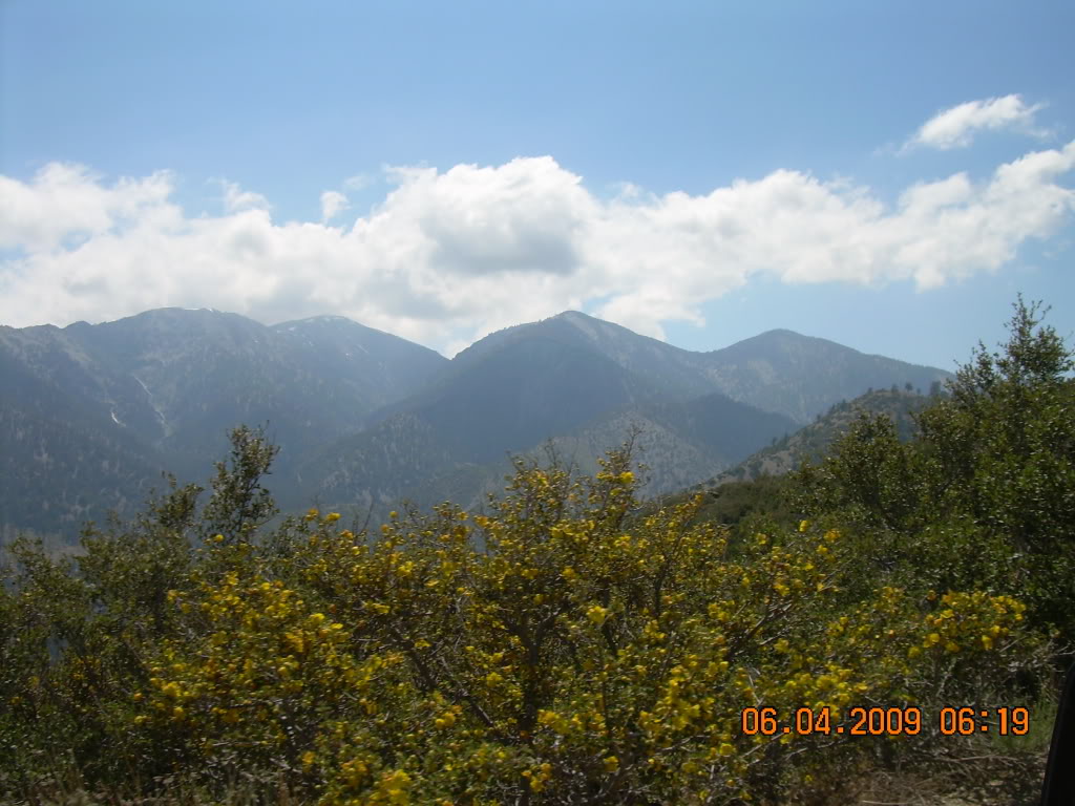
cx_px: 538
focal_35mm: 38
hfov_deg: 49.0
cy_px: 403
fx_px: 1180
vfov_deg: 37.7
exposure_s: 1/707
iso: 50
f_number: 4.6
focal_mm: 6.3
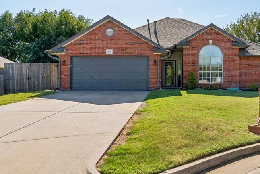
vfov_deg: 35.0
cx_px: 166
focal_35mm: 38
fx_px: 274
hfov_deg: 50.1
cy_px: 80
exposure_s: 1/500
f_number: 9
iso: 100
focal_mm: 16
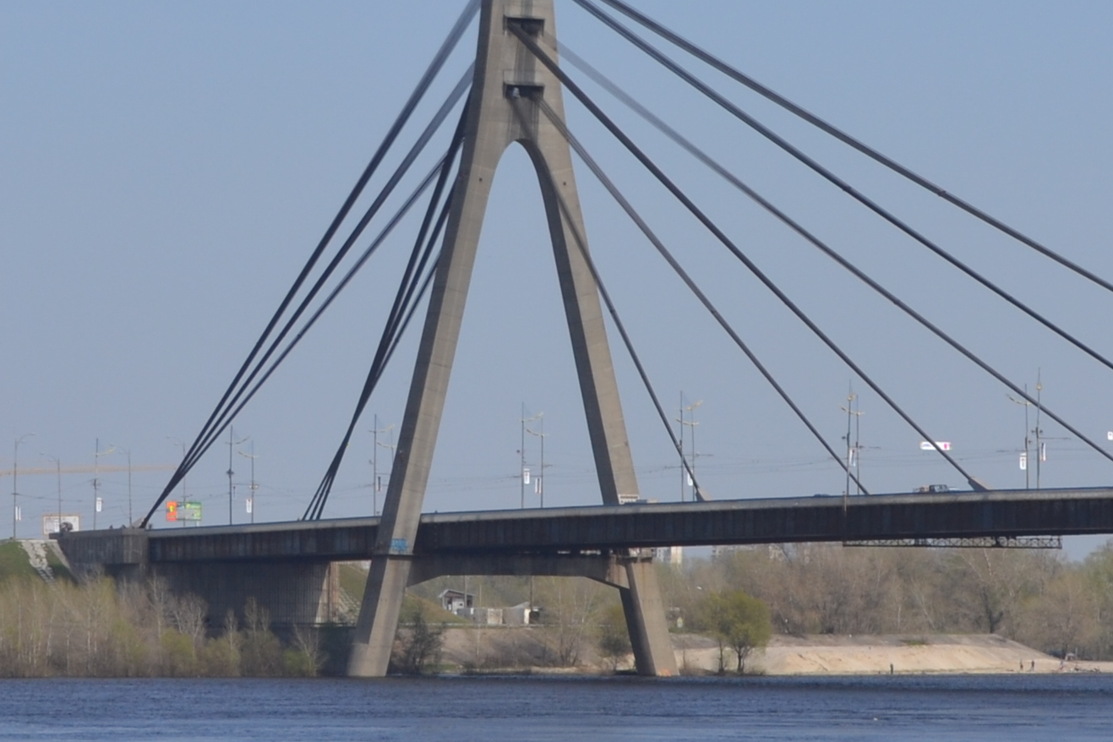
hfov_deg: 10.9
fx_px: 5843
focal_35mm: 189
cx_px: 737
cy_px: 365
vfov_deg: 7.3
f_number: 8
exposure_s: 1/250
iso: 100
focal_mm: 36
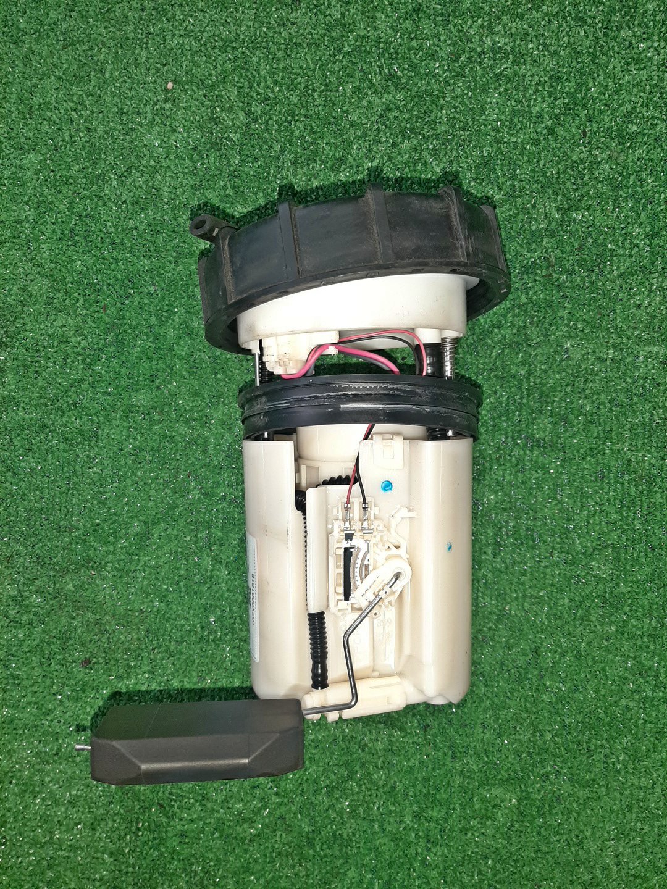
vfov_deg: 67.3
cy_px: 444
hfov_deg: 53.1
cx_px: 334
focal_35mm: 26
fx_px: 668
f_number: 1.7
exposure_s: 1/50
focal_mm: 3.93
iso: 170
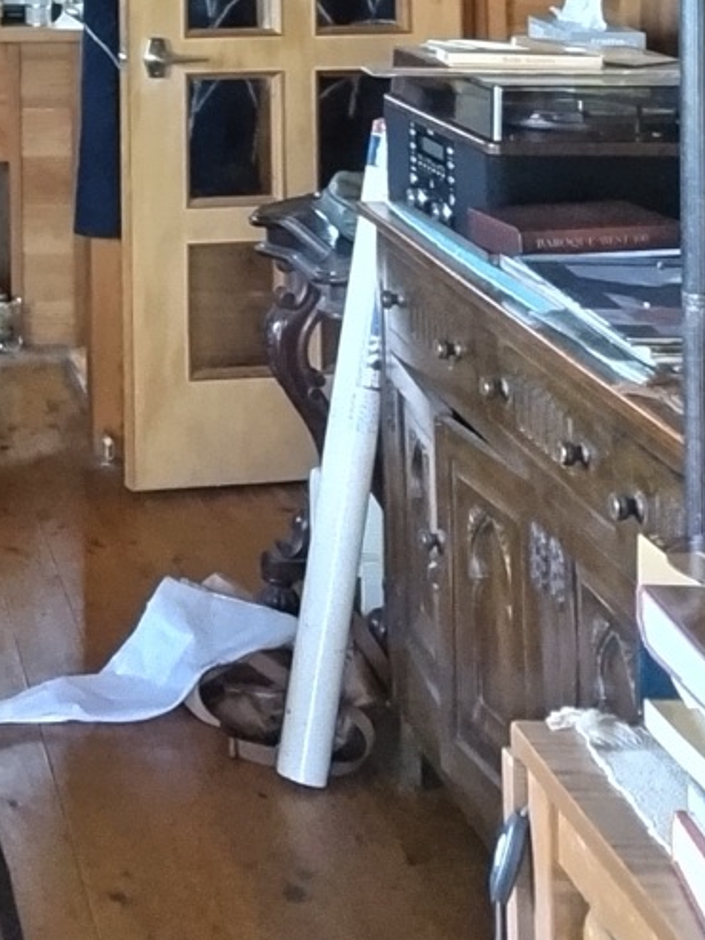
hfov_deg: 16.2
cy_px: -310
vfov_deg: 21.0
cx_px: -312
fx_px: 2282
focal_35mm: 84
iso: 1410
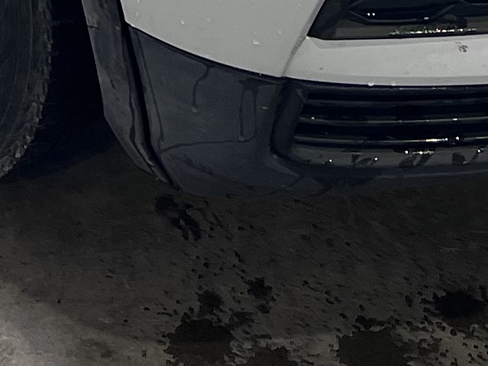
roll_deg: +1.7
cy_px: -753
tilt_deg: -22.3
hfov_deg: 12.2
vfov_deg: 7.9
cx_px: 58
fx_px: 2269
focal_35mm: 161
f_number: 1.5
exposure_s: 1/120
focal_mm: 5.7
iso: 50
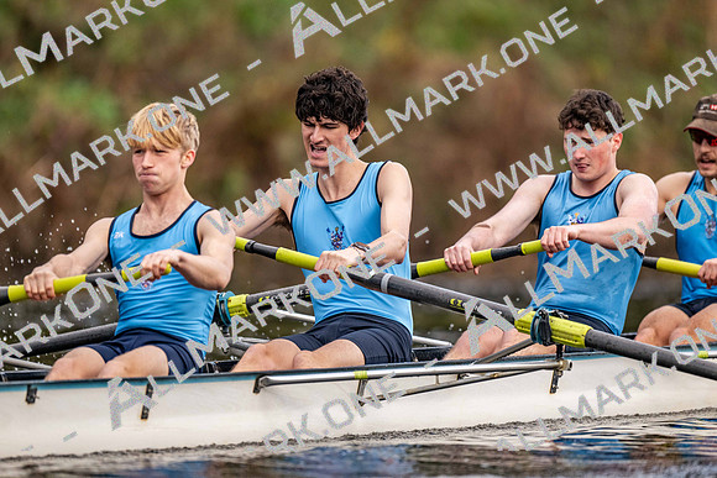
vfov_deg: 2.3
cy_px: 239
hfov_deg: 3.4
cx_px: 358
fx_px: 11952
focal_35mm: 600
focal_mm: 600
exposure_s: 1/2500
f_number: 4
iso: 1600
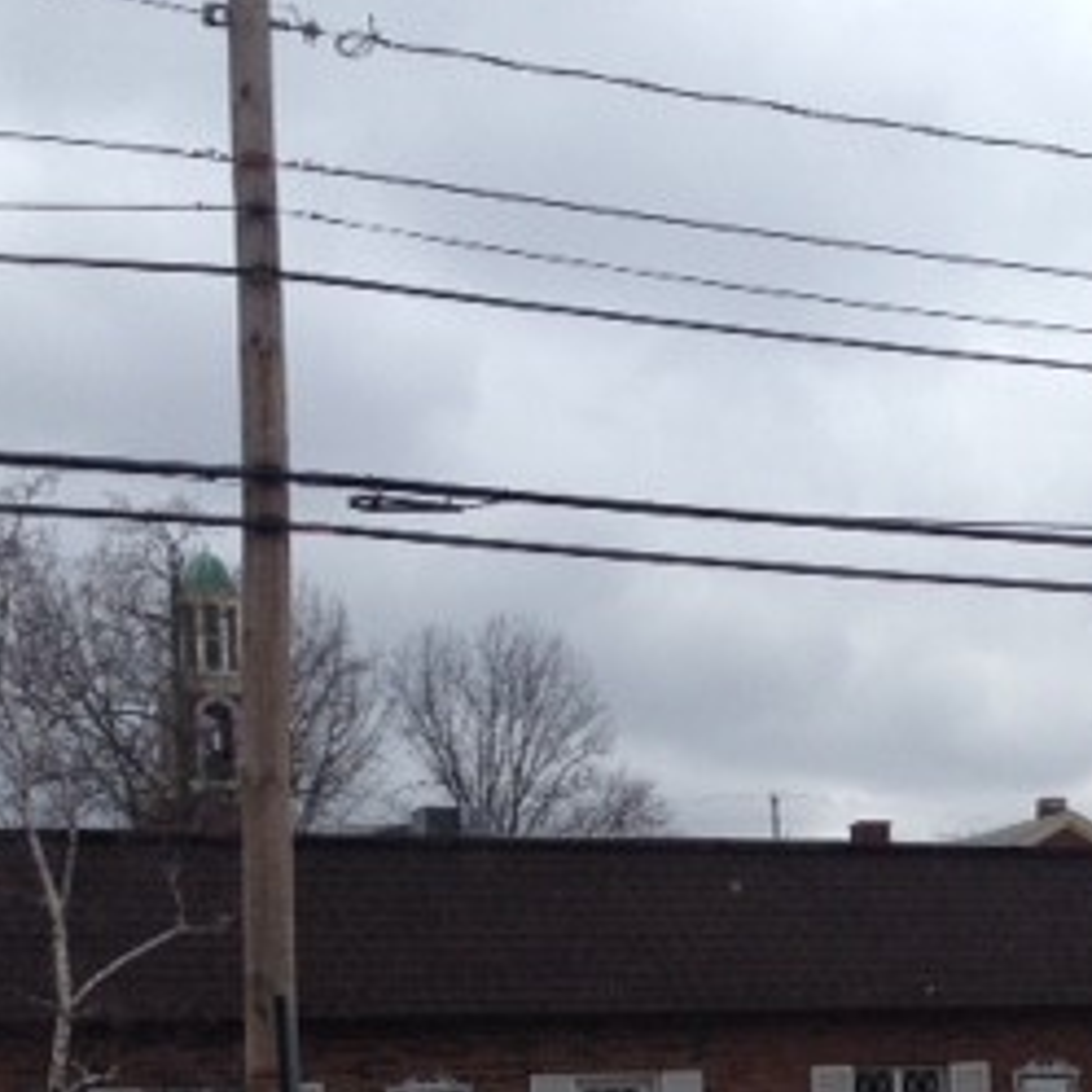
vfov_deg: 22.4
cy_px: 1031
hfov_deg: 22.2
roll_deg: +1.8
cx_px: 1088
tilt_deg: +0.0
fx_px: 2677
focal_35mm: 75
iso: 50
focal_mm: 4.12
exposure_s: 1/1085
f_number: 2.4
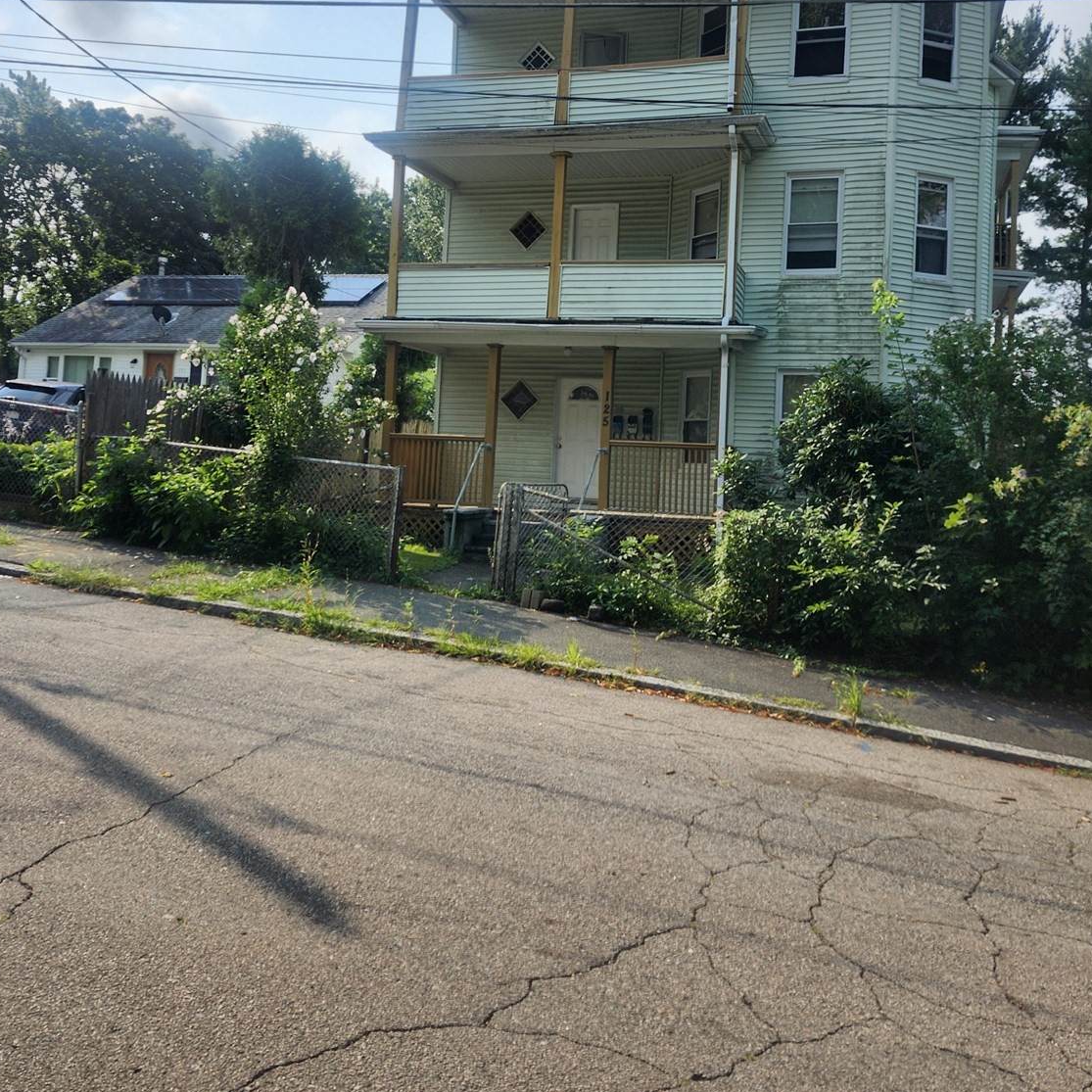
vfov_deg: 56.3
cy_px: 385
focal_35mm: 28
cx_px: 548
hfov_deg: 57.3
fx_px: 999
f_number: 1.8
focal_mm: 5.54
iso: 25
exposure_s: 1/1844
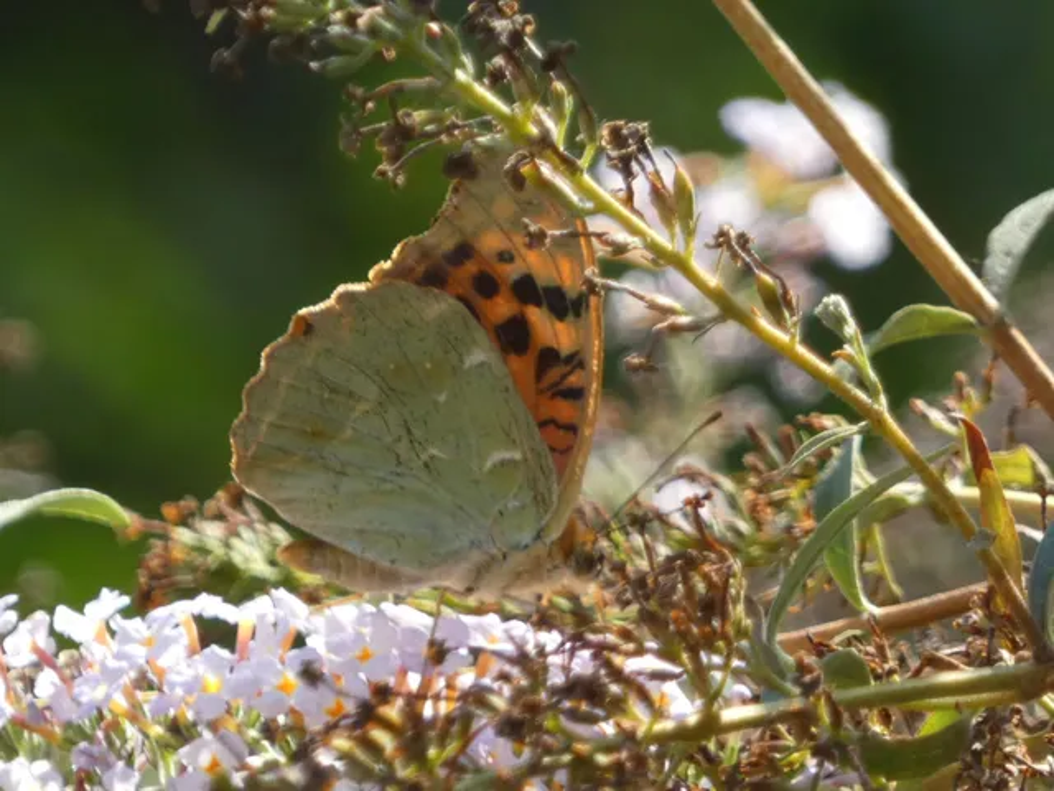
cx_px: 527
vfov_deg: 1.6
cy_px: 396
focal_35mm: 947
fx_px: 28835
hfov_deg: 2.1
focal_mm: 169.6
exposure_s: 1/125
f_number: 5.6
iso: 160
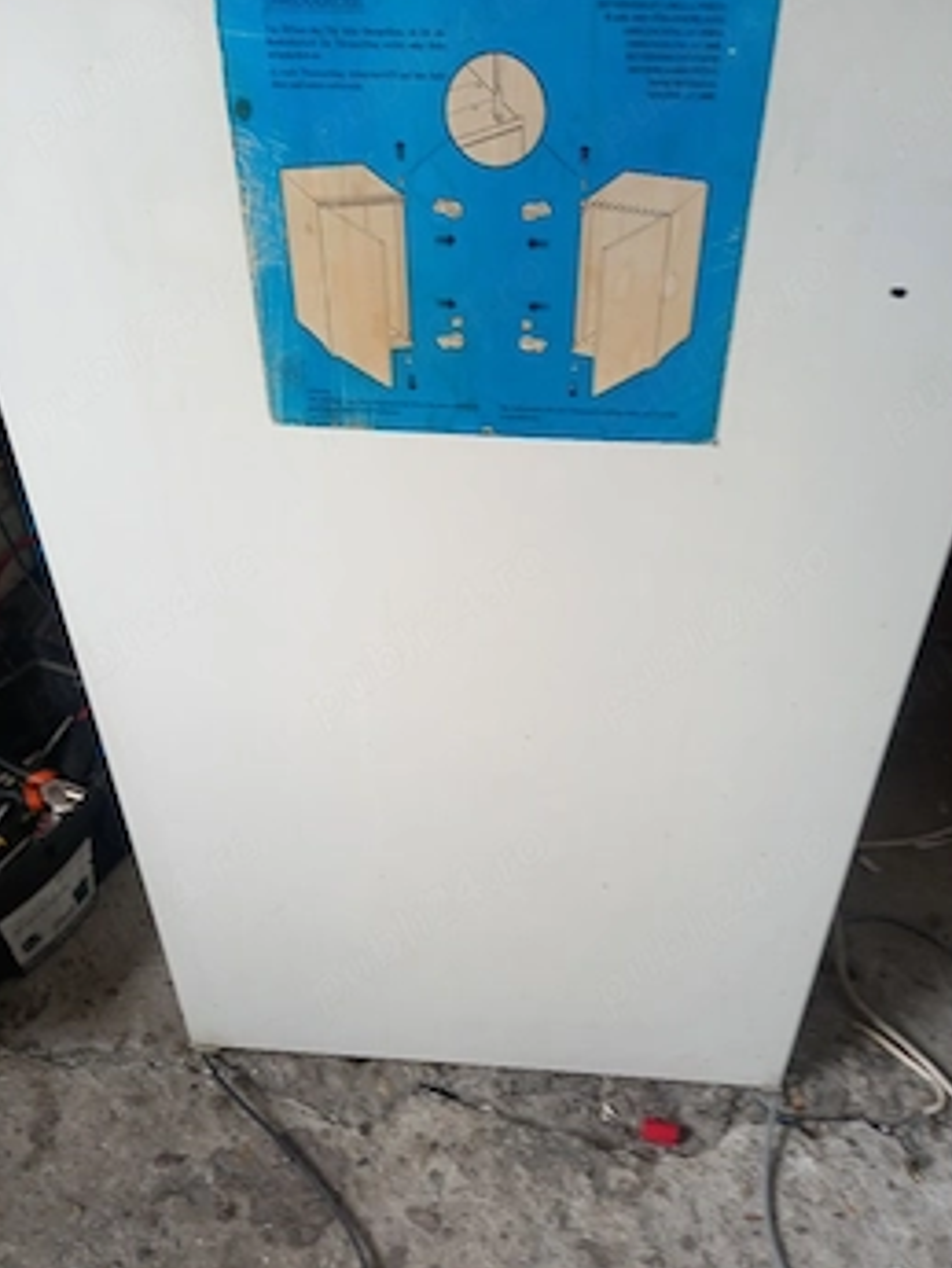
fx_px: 1063
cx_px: 500
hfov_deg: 48.2
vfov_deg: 61.6
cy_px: 676
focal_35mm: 29
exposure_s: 1/50.3
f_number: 2
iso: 64
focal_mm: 4.6
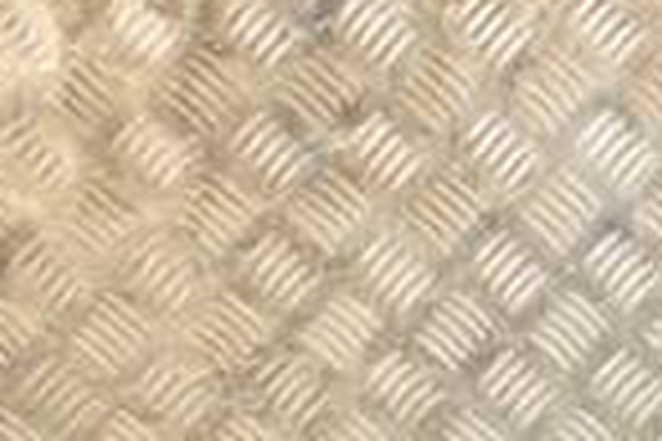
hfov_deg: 12.6
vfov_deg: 9.1
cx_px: 1247
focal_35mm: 147
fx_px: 2703
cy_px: 657
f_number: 5
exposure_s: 1/125
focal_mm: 24
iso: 800
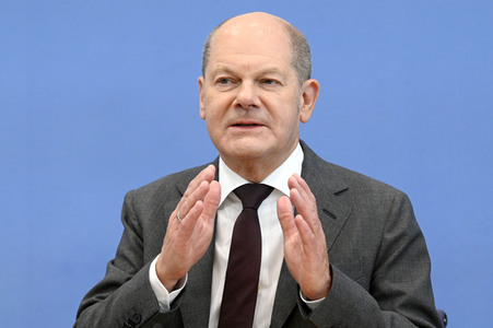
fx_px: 1505
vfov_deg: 12.4
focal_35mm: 110
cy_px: 164
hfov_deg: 18.6
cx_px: 246
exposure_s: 1/640
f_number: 6.3
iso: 5000
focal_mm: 110
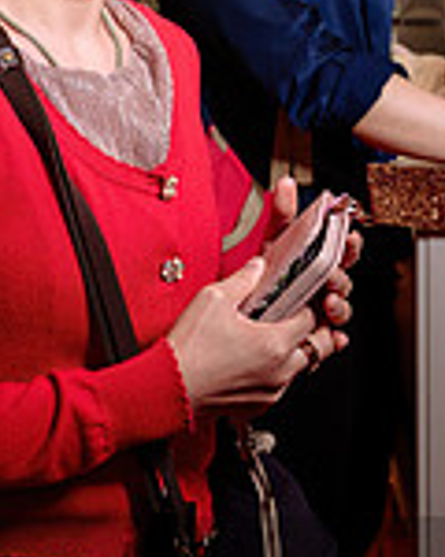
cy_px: 132
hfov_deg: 17.6
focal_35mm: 87
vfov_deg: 21.8
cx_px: 122
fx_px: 1432
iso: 640
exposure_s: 1/200
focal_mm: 24
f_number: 4
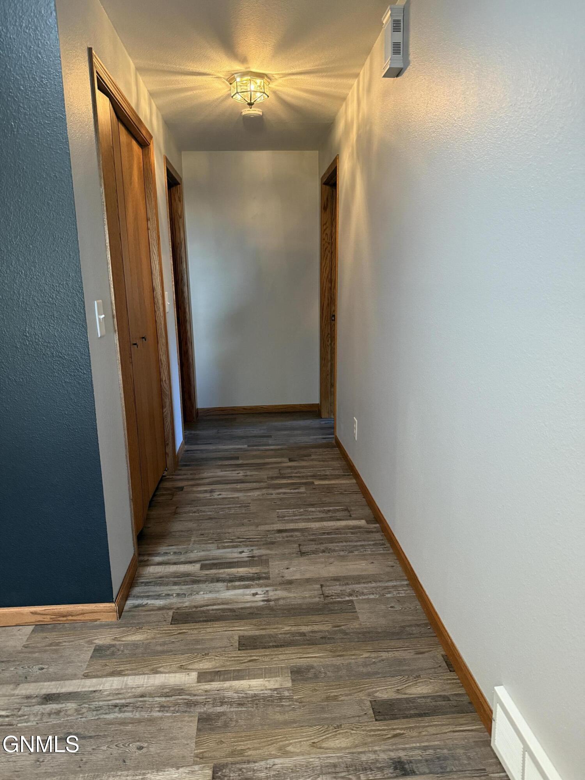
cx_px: 292
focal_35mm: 24
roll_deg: +1.5
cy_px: 390
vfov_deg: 71.6
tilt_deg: -10.6
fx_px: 541
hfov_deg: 56.8
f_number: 1.78
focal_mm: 6.76
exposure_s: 1/60
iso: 640
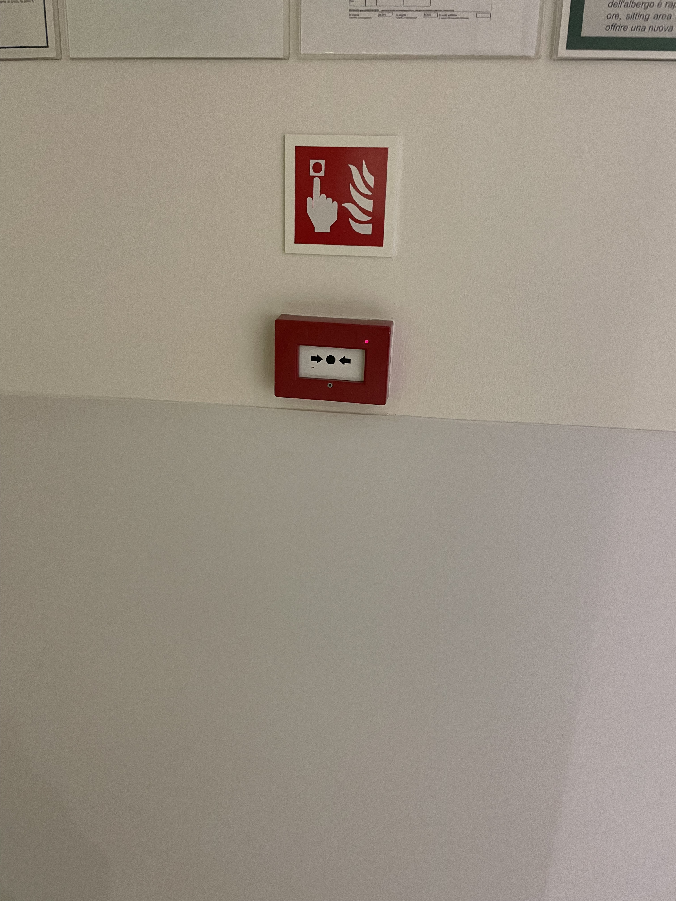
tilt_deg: -18.3
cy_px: 450
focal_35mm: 26
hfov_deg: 53.1
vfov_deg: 67.3
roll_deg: -1.2
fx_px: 677
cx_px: 338
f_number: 1.6
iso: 320
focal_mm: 4.2
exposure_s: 1/50
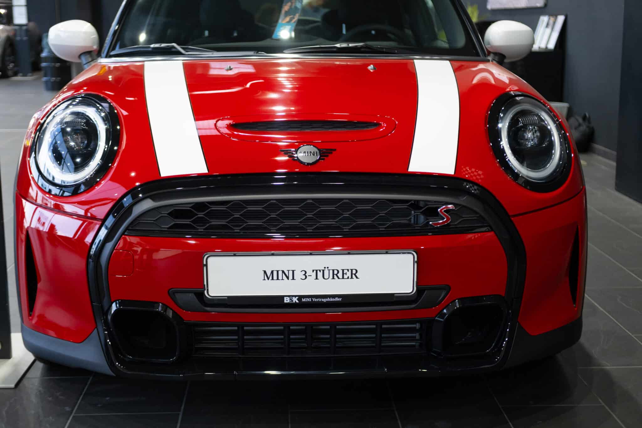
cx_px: 321
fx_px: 945
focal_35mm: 53
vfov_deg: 25.5
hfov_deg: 37.5
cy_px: 214
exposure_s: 1/125
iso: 160
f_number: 2
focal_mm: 35
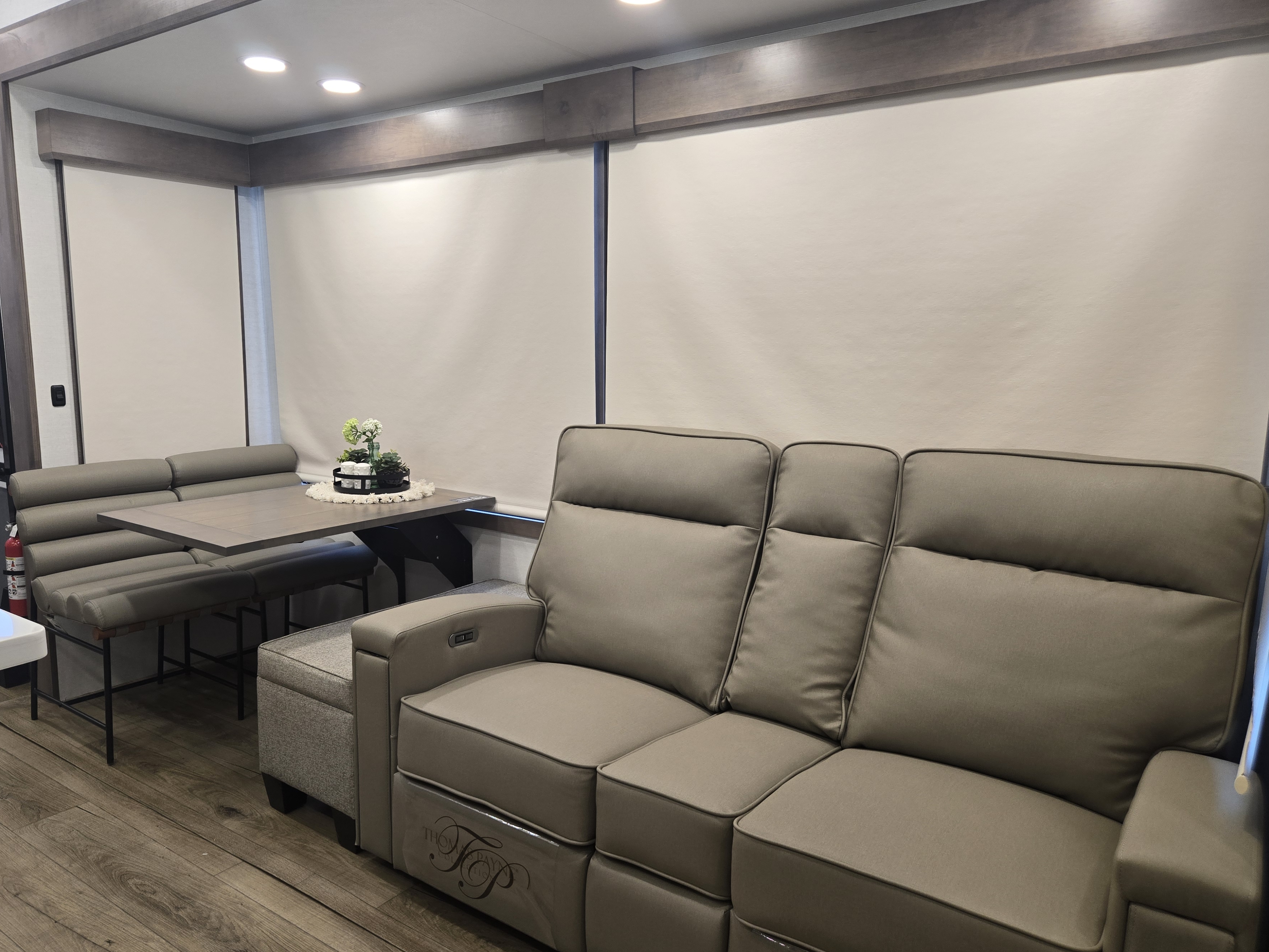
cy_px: 486
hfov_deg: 67.0
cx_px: 554
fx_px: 953
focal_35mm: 26
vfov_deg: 53.1
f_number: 1.8
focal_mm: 5.4
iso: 80
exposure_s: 1/52.7
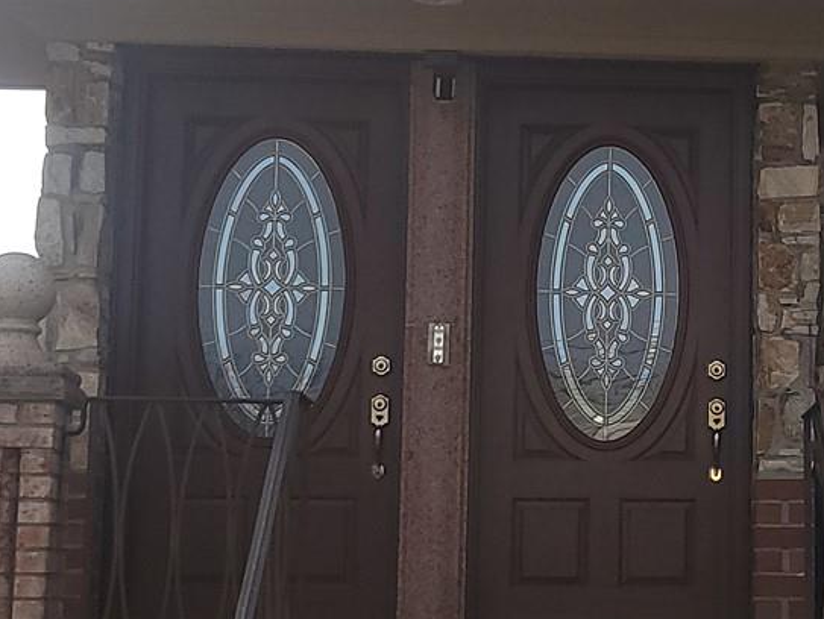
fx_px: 2334
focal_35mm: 98
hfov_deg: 19.5
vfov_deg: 15.1
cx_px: 821
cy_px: 267
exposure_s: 1/3327
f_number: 1.8
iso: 40
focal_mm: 5.4
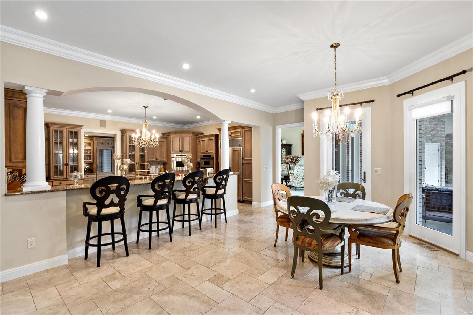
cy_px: 158
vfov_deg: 73.7
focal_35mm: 16
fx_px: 210
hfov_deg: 96.7
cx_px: 236
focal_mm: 8
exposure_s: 1/20
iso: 400
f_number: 8
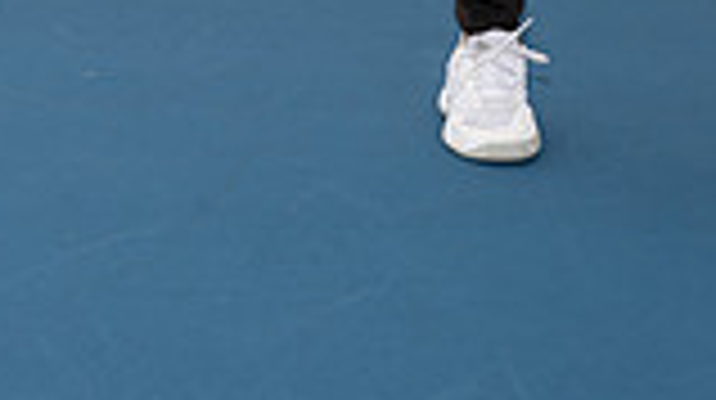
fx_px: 1972
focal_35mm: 104
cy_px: -521
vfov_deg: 10.2
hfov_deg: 20.3
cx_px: 576
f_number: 10
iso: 160
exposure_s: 1/250
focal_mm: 35
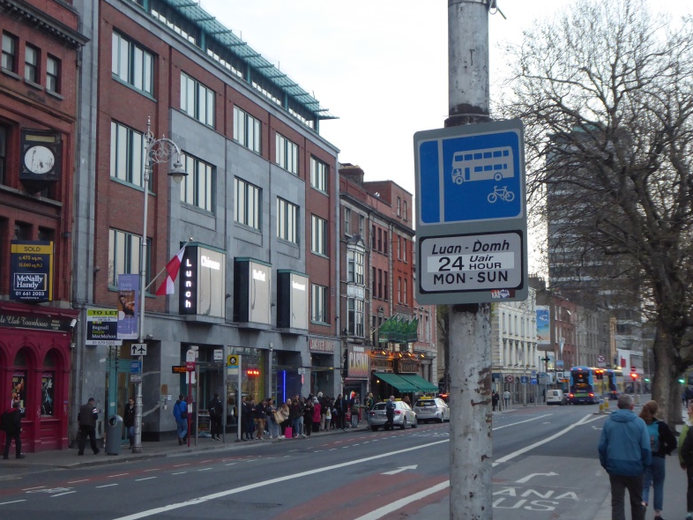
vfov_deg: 25.2
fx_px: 1161
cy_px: 256
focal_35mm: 58
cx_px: 341
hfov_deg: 33.2
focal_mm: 9.6
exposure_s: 1/60
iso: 320
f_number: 4.1
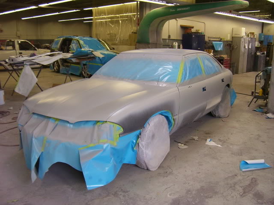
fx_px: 269
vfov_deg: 41.8
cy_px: 102
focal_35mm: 34
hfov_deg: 54.0
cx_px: 137
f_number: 2.7
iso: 125
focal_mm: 5.6
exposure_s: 1/60
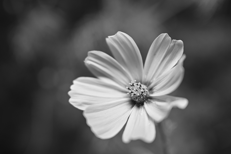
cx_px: 116
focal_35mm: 36
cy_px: 77
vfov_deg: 36.9
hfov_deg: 53.1
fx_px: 231
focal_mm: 24
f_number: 2
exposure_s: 1/200
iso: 100
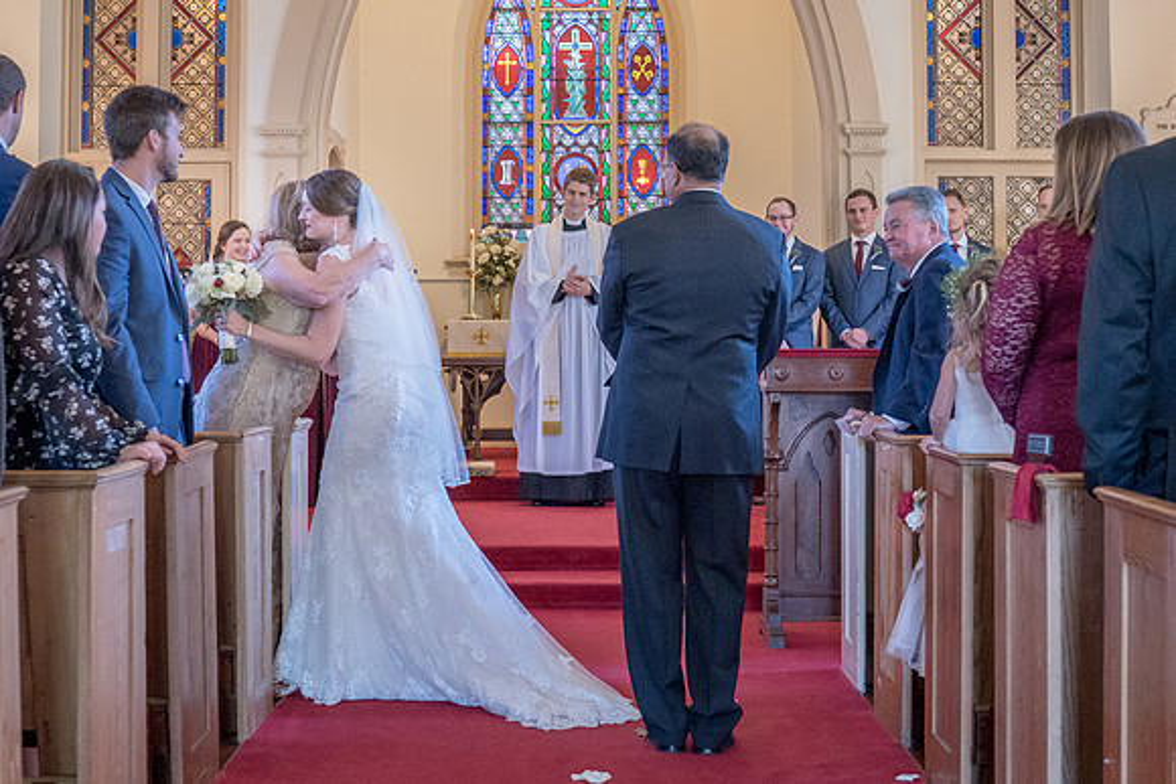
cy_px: 268
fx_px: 1950
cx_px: 585
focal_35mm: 60
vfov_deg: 22.7
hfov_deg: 33.6
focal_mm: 35
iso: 2000
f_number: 4
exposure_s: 1/100
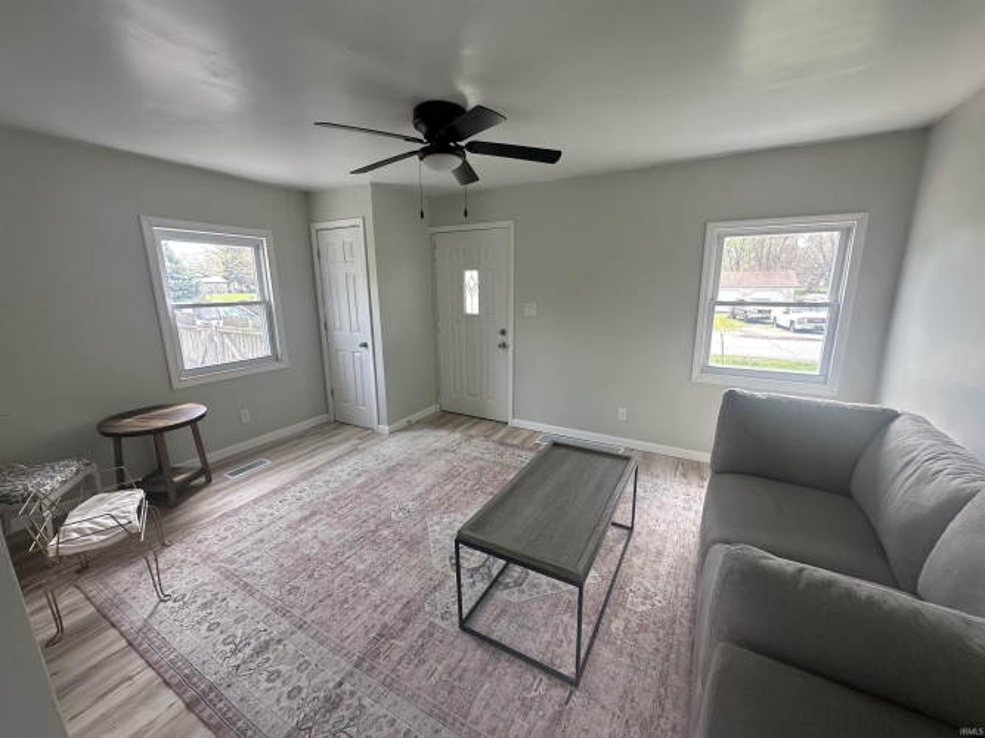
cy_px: 369
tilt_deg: -12.2
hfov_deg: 102.1
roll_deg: +0.1
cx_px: 492
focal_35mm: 14
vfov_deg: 85.7
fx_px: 398
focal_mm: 2.22
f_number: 2.2
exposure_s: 1/99
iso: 80
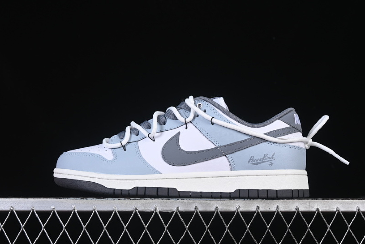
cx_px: 182
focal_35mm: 75
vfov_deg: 18.2
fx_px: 760
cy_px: 122
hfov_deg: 27.0
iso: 160
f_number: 8
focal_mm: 50
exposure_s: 1/60
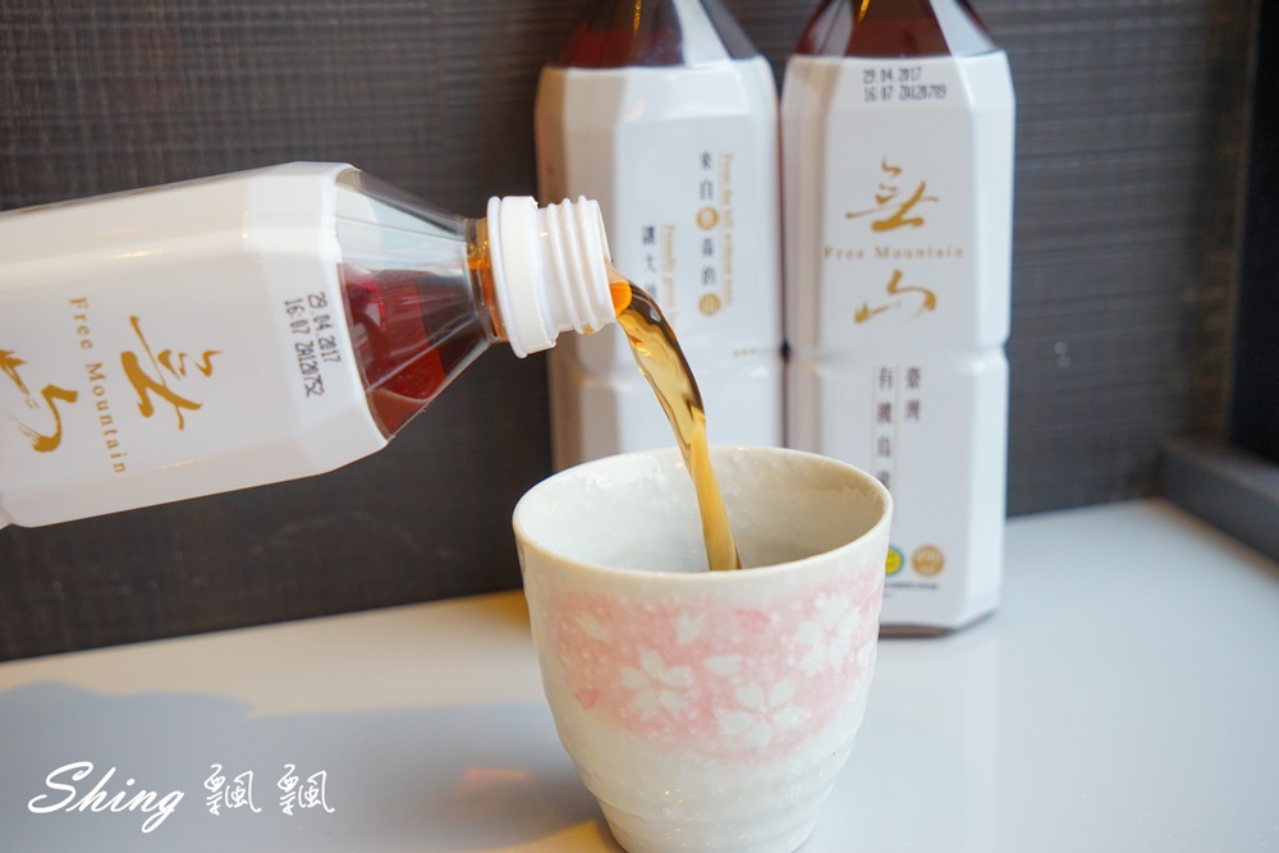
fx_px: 1492
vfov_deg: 31.9
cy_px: 426
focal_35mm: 42
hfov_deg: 46.4
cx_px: 640
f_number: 5.6
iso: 800
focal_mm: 42
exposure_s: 1/60
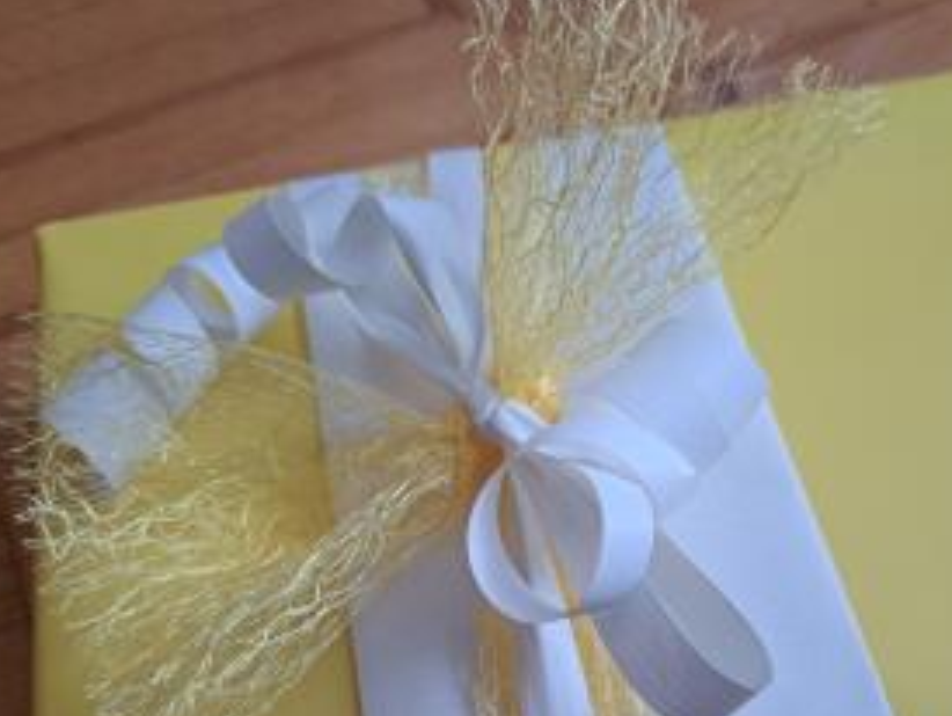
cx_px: 584
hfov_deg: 52.1
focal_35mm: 35
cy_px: 445
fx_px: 963
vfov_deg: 40.5
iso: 250
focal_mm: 5.23
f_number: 1.8
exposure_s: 1/50
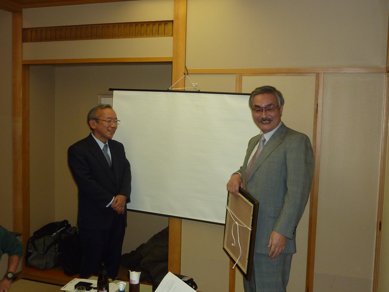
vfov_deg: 39.7
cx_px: 194
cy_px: 146
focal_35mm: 36
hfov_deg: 51.4
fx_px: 405
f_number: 3.3
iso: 125
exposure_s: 1/30
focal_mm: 4.1
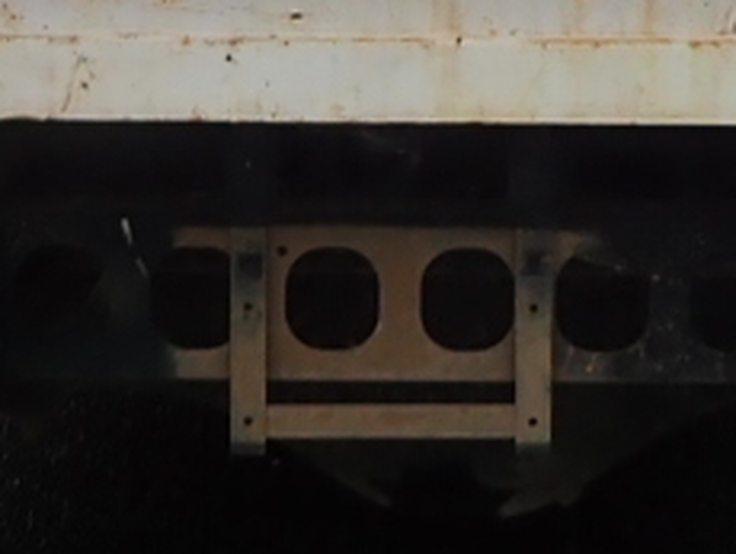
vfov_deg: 10.4
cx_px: 480
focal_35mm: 139
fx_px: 2958
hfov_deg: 14.2
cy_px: -250
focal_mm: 4.5
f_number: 2.8
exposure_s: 1/1000
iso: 100
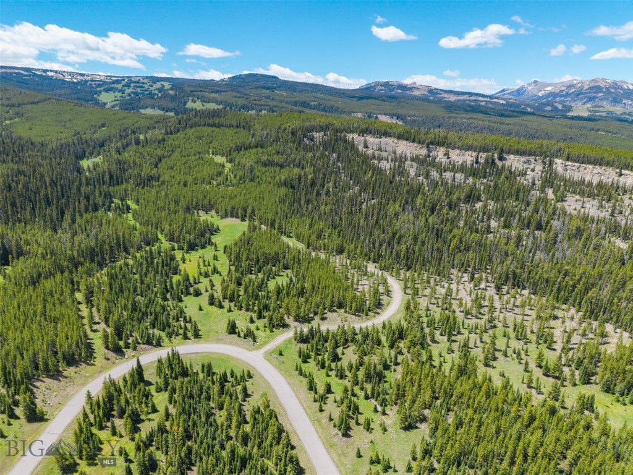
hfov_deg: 71.6
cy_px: 238
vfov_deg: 56.8
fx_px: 439
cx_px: 316
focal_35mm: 24
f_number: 1.8
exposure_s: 1/2000
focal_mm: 8.67
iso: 200
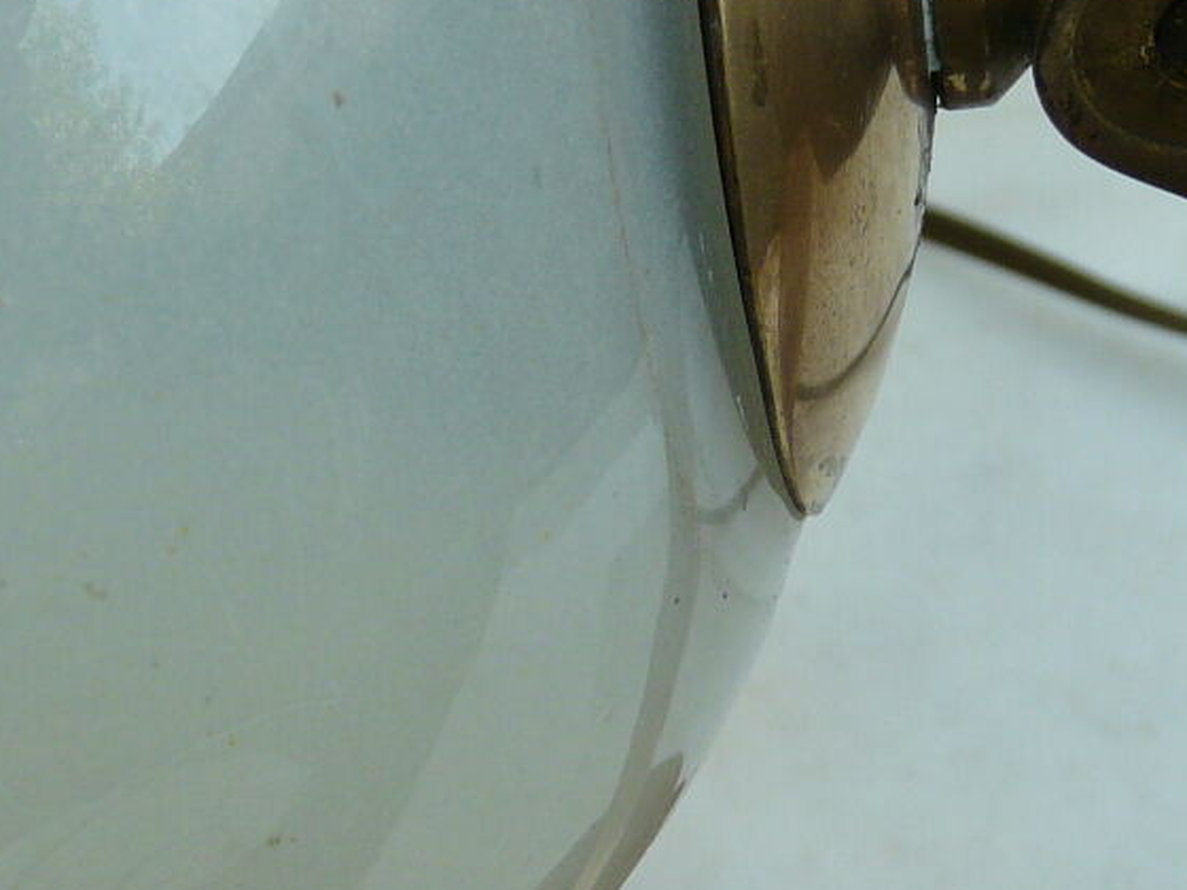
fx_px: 2743
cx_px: 460
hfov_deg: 24.4
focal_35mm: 80
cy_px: 528
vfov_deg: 18.4
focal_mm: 4.6
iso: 100
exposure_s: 1/100
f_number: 3.6
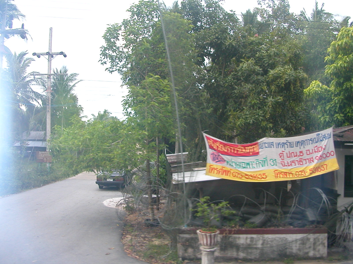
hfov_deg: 50.1
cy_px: 132
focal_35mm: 37
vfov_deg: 38.7
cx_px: 176
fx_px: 377
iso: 100
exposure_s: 1/103
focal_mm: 5.6
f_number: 2.7
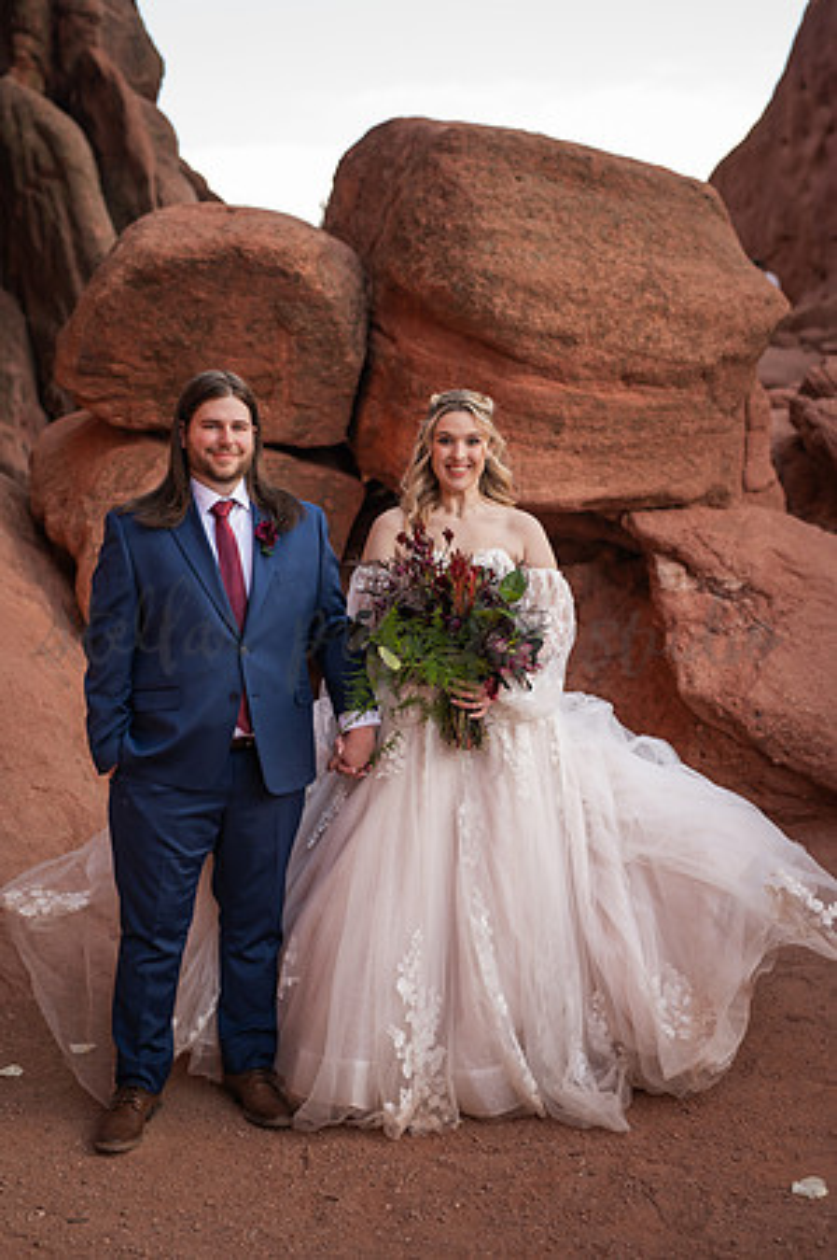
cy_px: 630
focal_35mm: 50
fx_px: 1748
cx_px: 418
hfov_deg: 26.9
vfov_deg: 39.6
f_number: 2.8
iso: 250
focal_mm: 50
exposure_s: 1/320
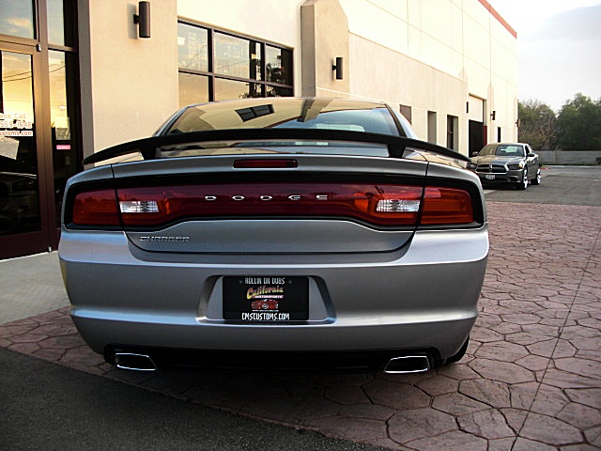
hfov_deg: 51.4
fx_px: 625
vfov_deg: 39.7
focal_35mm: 36
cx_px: 300
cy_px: 226
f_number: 2.8
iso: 100
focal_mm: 6.3
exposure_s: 1/100
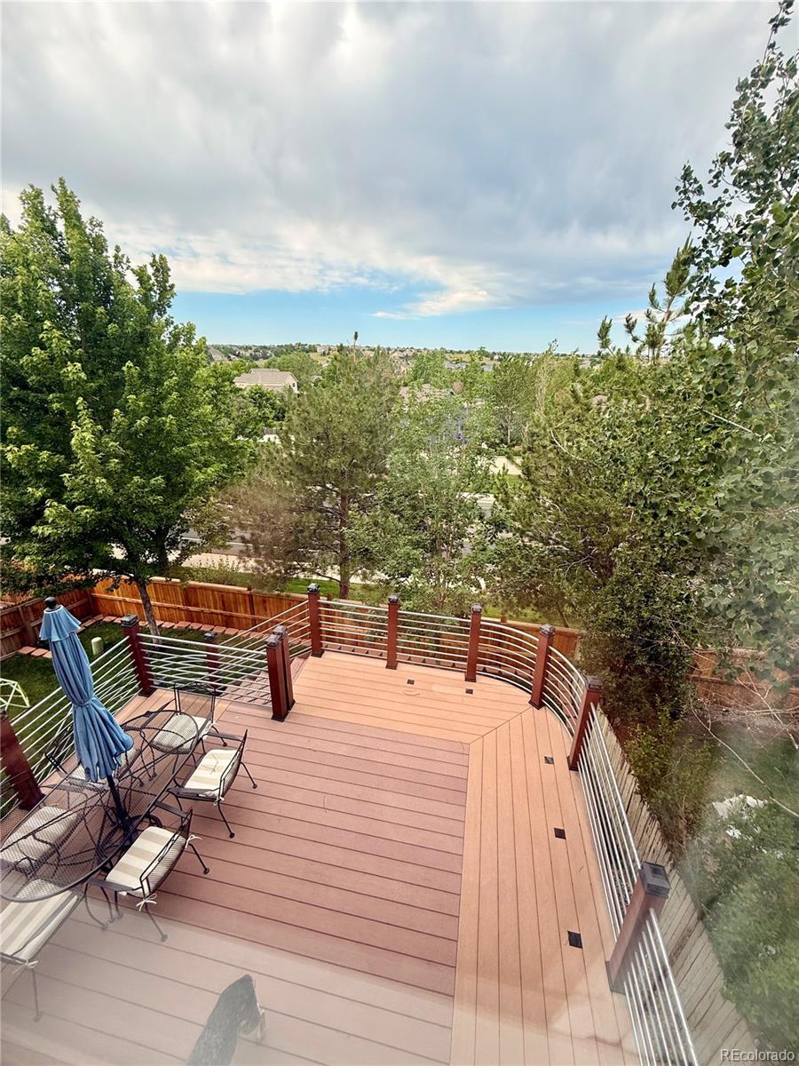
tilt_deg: -21.9
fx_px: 431
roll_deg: -1.1
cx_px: 400
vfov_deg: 102.1
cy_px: 533
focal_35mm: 14
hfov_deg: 85.7
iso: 50
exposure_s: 1/574
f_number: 2.2
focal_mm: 2.22
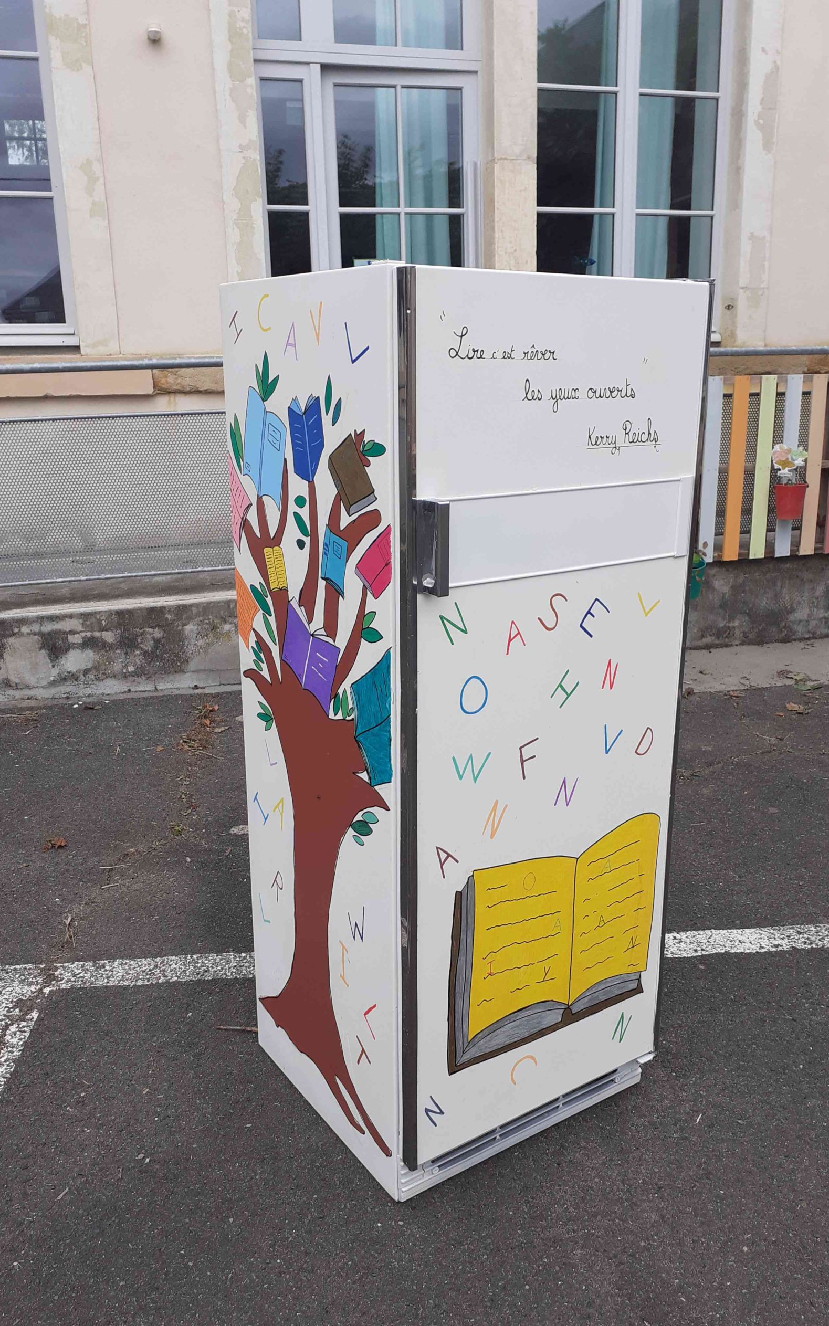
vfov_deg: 64.6
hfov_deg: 43.2
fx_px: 1048
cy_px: 670
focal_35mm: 29
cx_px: 422
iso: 40
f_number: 1.9
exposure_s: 1/1328
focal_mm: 3.6
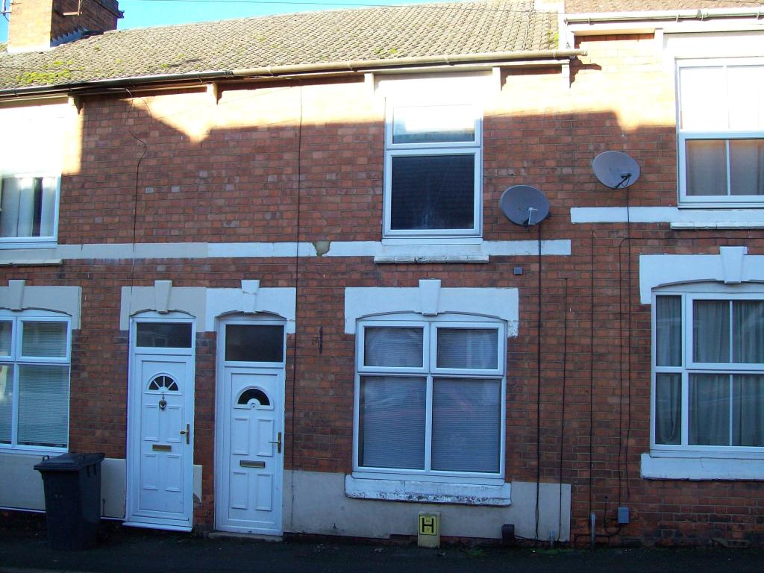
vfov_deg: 39.7
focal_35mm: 36
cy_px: 286
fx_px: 795
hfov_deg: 51.4
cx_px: 382
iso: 80
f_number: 2.7
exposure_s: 1/257
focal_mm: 6
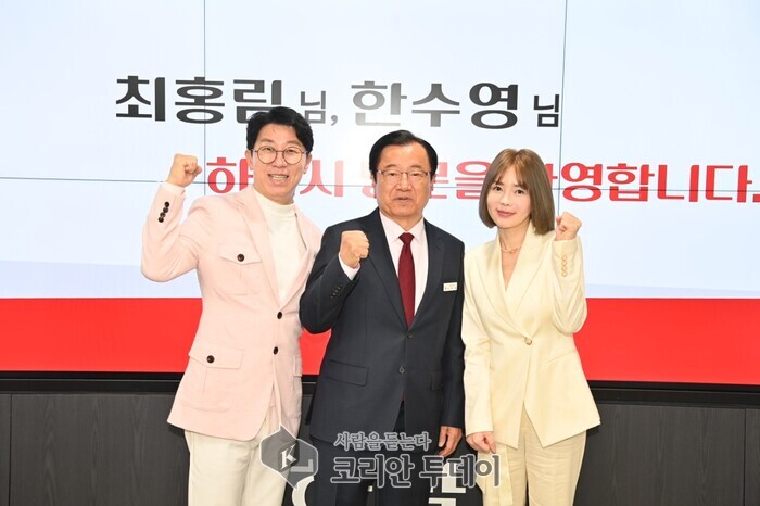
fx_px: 971
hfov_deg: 42.8
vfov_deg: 29.2
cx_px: 380
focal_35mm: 46
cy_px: 253
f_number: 5
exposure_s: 1/80
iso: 800
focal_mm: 46
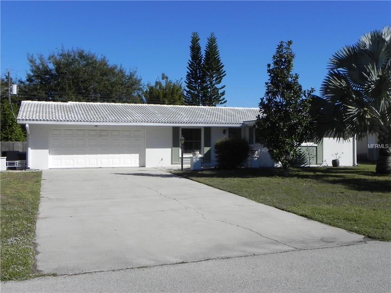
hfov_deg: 50.1
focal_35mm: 37
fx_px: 418
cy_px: 146
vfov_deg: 38.7
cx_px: 196
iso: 160
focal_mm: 6.6
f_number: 8
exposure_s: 1/672
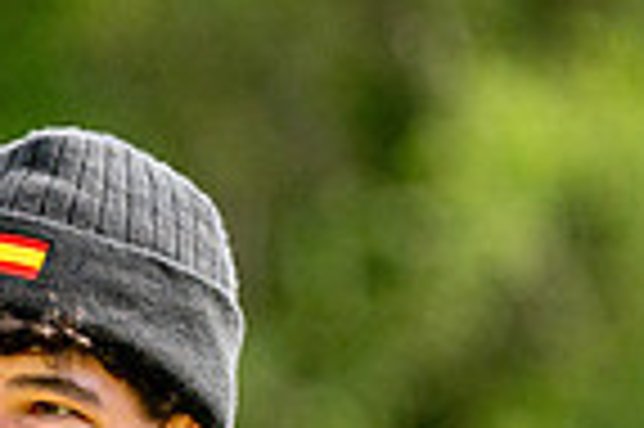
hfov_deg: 1.1
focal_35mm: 1822
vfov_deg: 0.8
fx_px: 32556
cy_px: 856
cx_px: -185
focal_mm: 300
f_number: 4
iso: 320
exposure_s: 1/1000
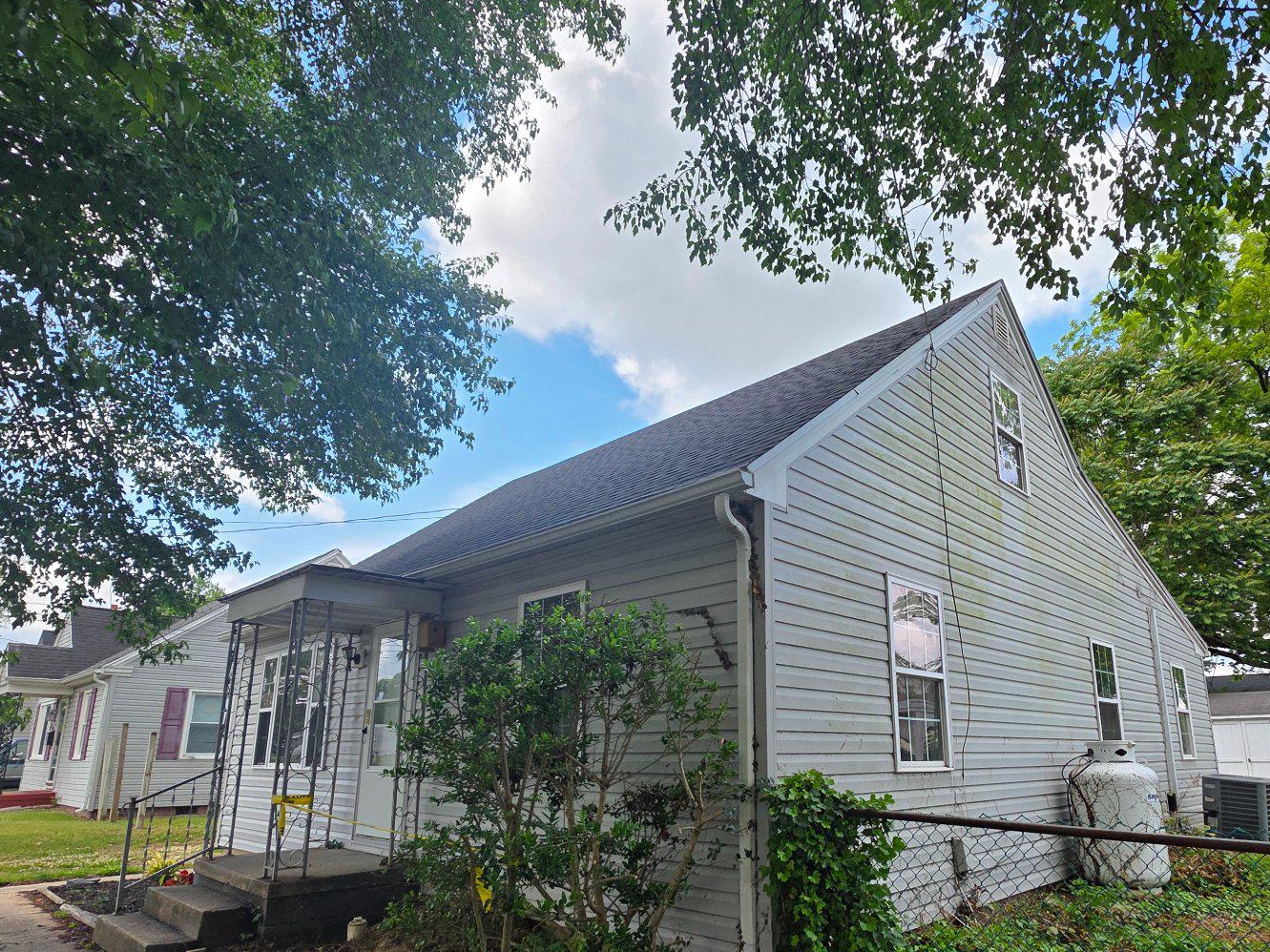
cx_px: 731
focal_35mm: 20
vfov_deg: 65.4
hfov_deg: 81.2
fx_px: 734
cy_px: 568
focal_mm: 2.2
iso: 40
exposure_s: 1/1055
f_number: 1.9
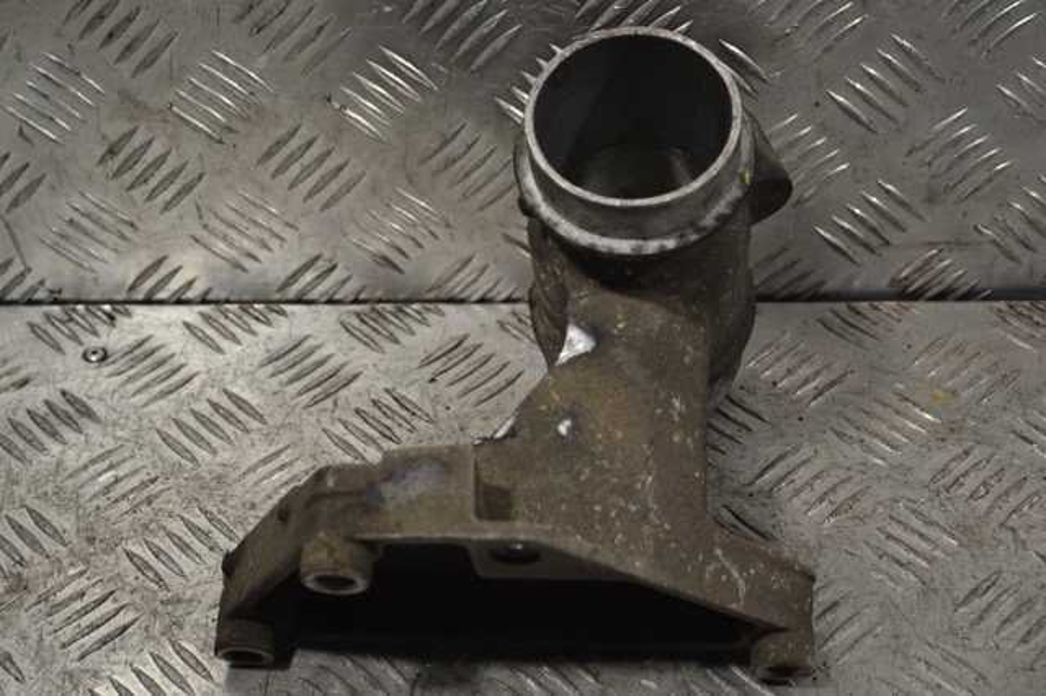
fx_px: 1829
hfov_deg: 31.9
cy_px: 348
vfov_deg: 21.5
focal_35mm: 63
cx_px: 523
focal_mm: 42
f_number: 5.3
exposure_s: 1/100
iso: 400
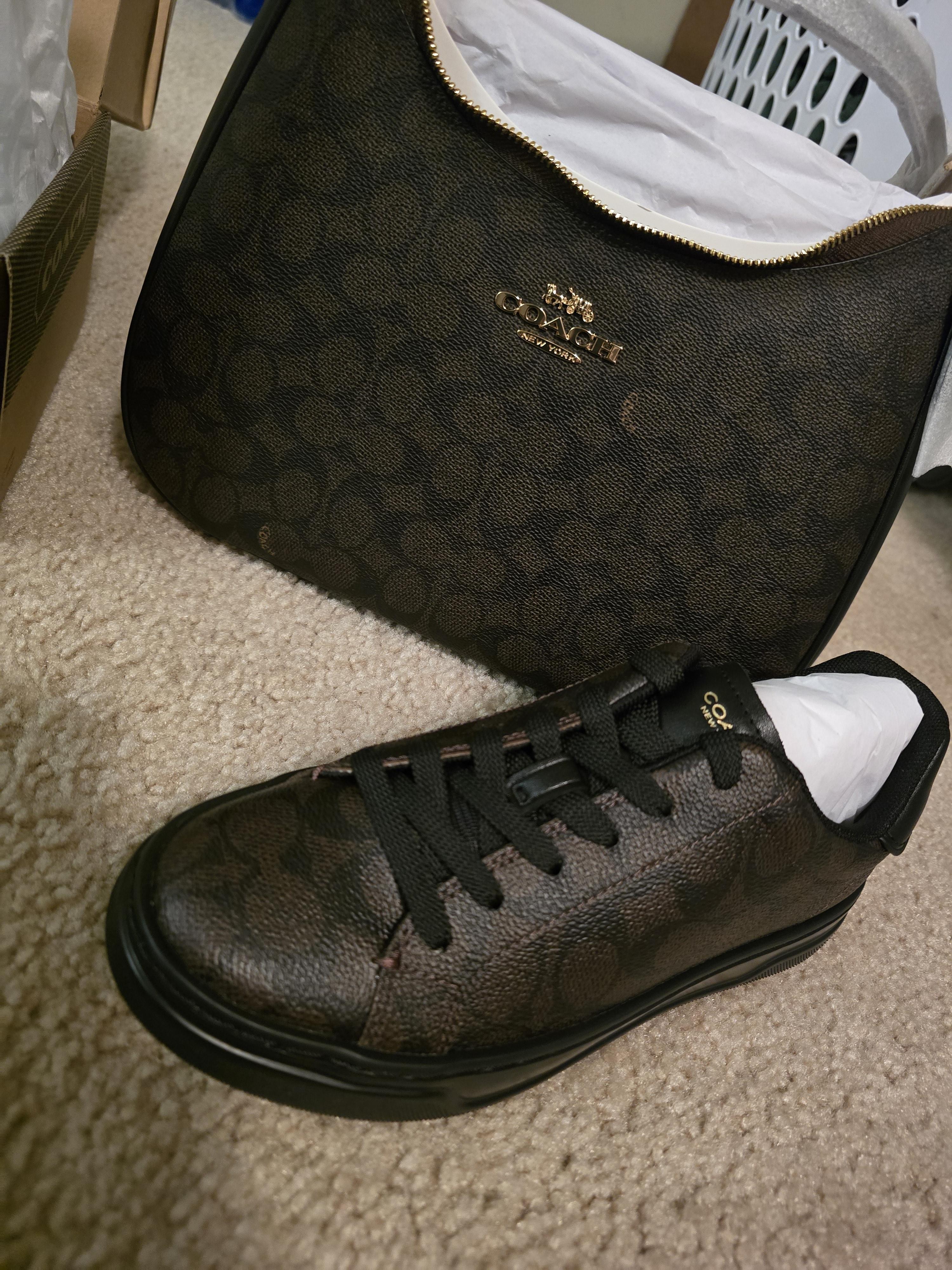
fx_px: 843
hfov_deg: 58.9
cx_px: 476
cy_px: 635
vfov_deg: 73.9
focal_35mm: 23
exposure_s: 1/30
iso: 1600
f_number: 1.7
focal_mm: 6.3
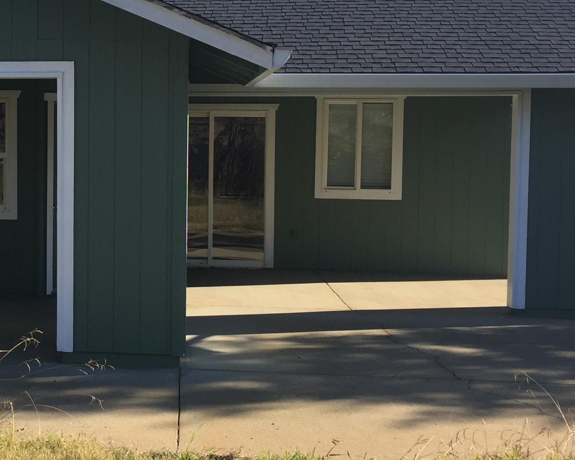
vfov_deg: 24.2
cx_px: 17
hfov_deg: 28.4
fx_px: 1072
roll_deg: -1.1
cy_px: 186
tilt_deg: -2.4
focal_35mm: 63
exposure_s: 1/989
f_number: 2.2
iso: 32
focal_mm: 4.15
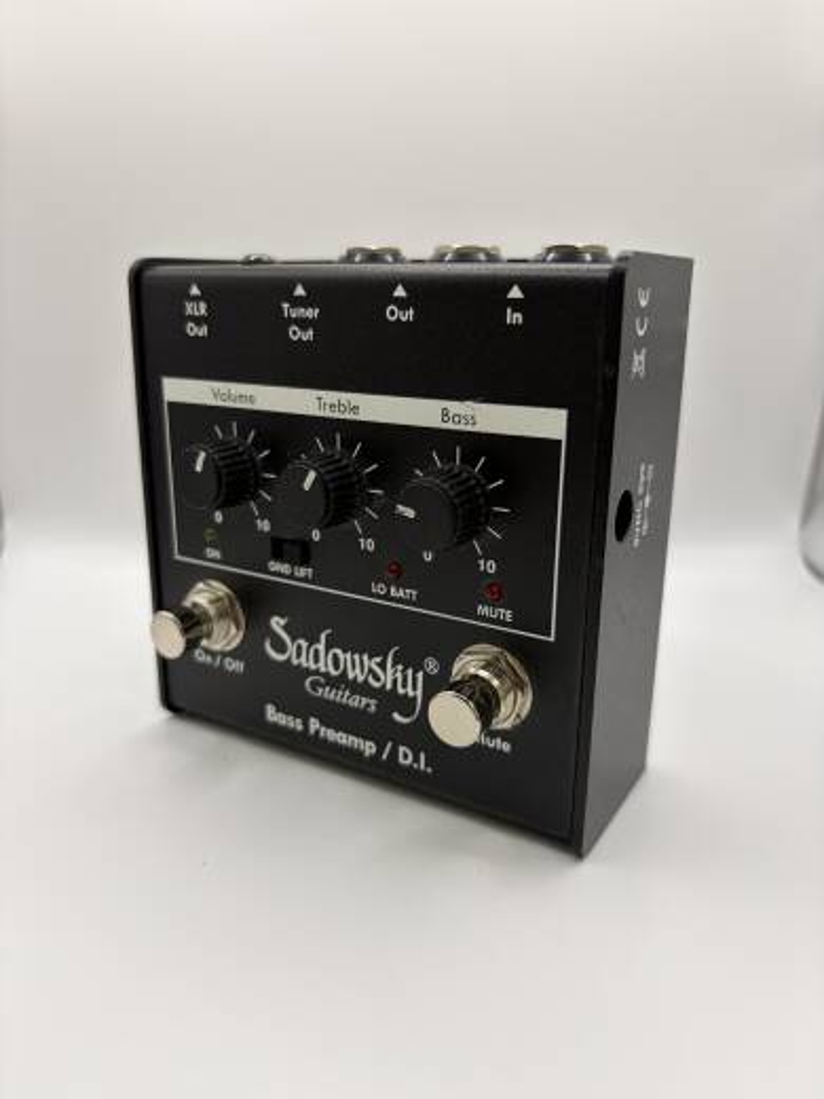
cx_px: 412
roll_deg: -1.0
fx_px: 825
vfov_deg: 67.3
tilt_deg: -15.2
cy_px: 550
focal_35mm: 26
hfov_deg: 53.1
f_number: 1.6
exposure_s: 1/112
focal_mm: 5.96
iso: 125
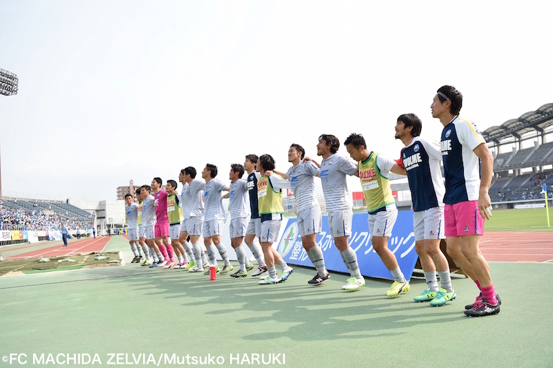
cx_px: 276
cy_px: 184
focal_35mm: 34
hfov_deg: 55.8
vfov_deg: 38.8
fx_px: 522
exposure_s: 1/1000
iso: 200
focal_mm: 34
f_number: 4
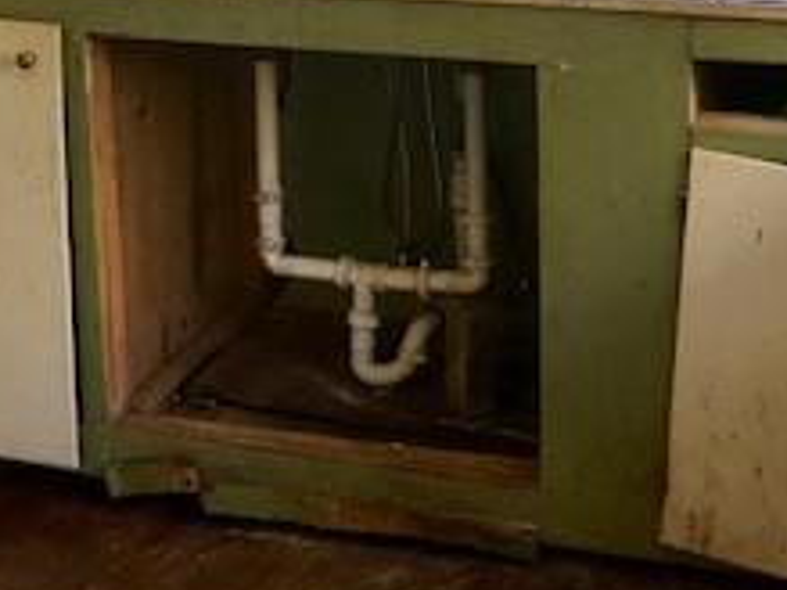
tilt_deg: -9.1
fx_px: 1863
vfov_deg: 17.2
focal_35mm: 82
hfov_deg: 23.8
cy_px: -108
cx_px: 474
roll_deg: +0.7
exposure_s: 1/15
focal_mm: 3.99
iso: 80
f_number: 1.8
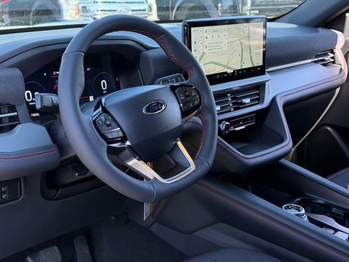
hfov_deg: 38.9
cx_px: 175
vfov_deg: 29.7
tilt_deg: -16.8
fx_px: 494
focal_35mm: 49
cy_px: 131
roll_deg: -0.1
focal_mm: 6.76
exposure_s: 1/250
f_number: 1.78
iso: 100
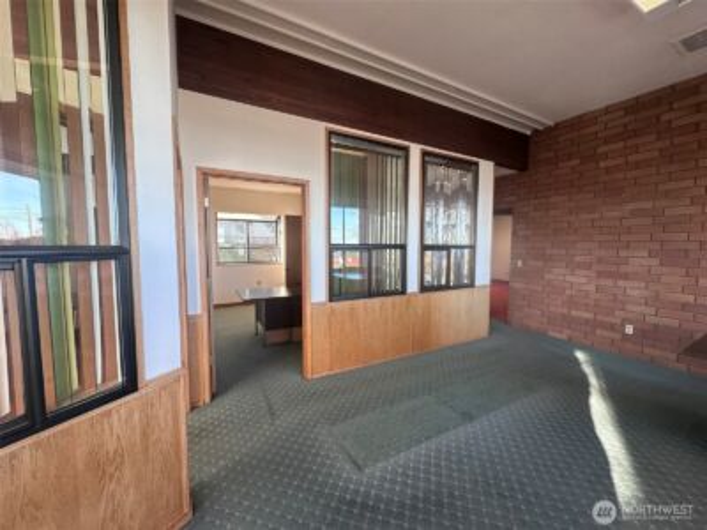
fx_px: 286
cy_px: 265
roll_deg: +1.0
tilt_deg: -3.9
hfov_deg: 102.1
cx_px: 354
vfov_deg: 85.7
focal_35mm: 14
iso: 100
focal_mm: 2.22
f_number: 2.2
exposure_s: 1/99
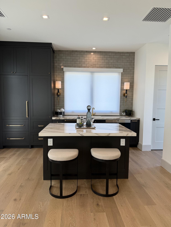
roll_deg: -1.3
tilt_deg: -5.3
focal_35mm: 24
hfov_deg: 56.8
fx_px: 158
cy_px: 114
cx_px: 86
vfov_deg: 71.6
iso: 64
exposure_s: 1/143
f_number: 1.78
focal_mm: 6.76
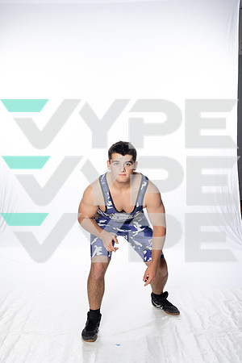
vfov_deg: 40.3
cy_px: 182
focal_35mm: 49
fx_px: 494
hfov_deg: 27.5
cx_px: 121
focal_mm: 49
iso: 800
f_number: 8
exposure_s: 1/250
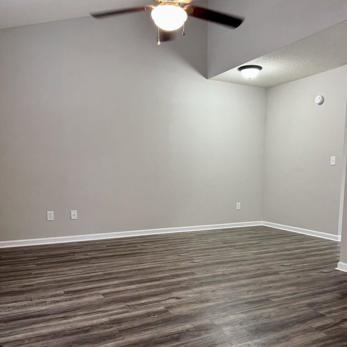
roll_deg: +0.6
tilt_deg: -7.6
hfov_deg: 54.0
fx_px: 340
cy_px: 216
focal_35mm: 30
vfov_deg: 53.5
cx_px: 181
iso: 320
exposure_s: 1/60
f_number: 1.78
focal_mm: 6.76
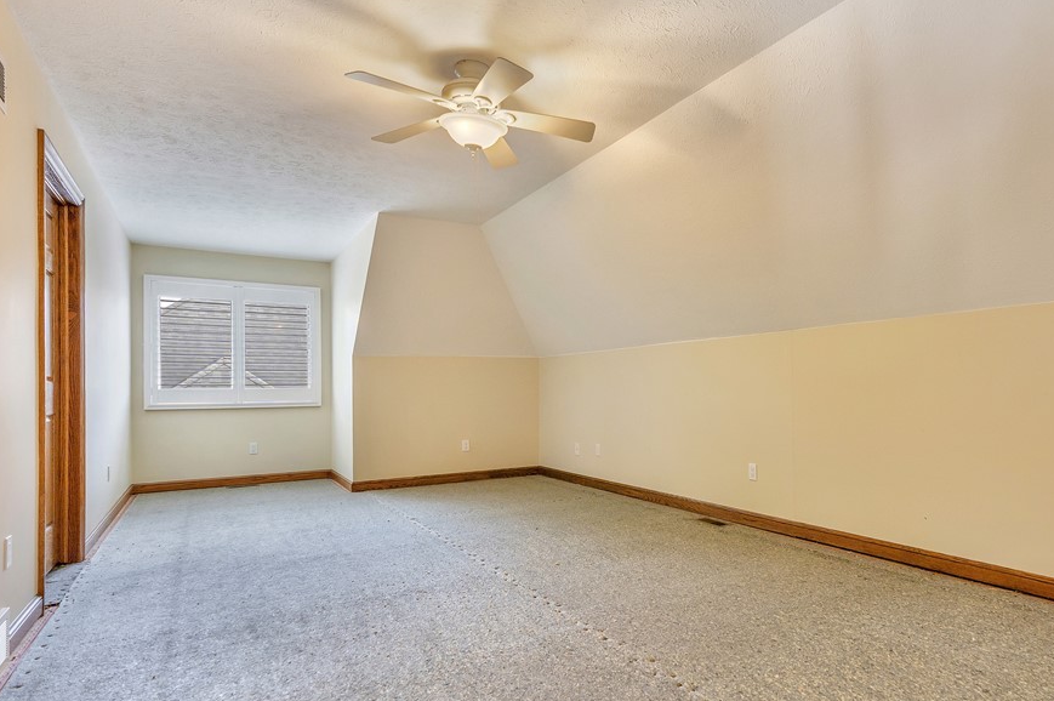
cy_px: 368
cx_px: 622
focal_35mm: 20
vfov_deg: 61.8
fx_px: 585
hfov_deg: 83.2
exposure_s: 1/50
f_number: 4
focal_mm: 16
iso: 400
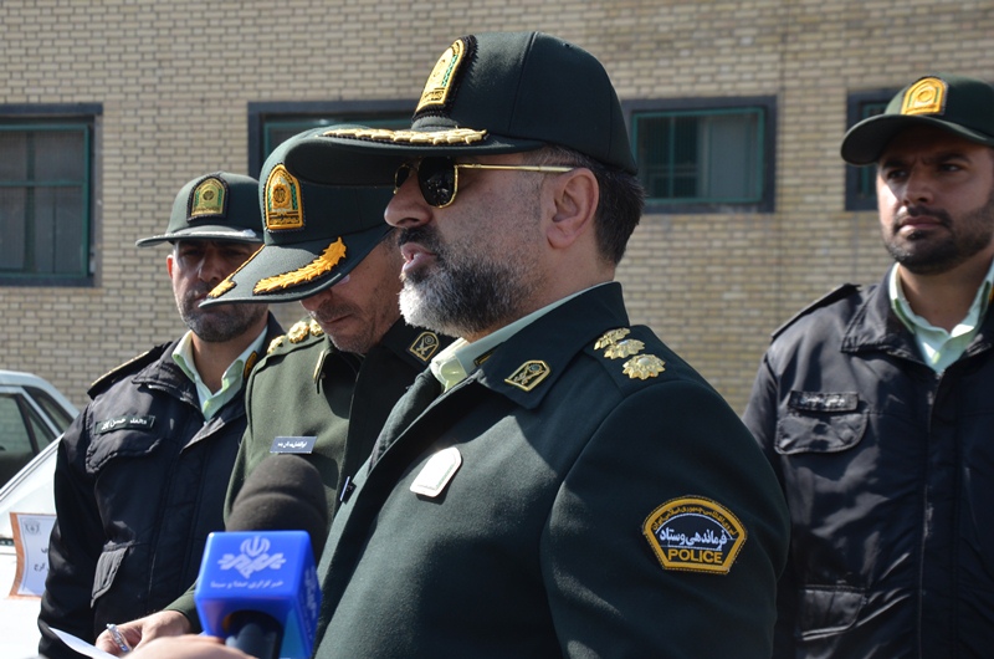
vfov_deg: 18.1
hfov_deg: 27.0
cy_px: 330
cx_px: 497
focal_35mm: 75
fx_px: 2067
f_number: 8
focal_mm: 50
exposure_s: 1/250
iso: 180
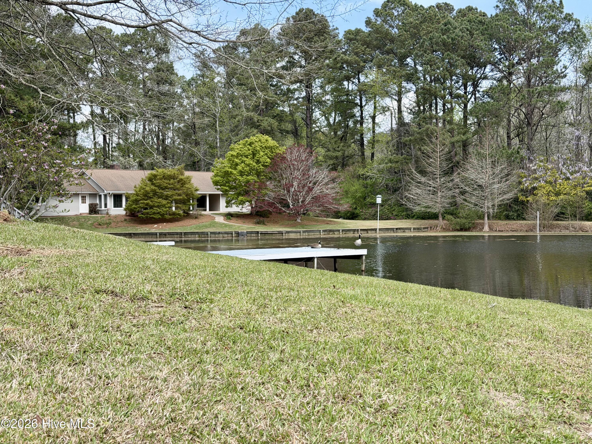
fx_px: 821
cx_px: 296
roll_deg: +0.8
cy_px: 222
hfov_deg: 39.7
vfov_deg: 30.3
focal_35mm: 48
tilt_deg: -0.9
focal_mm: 6.76
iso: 80
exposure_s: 1/2088
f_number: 1.78
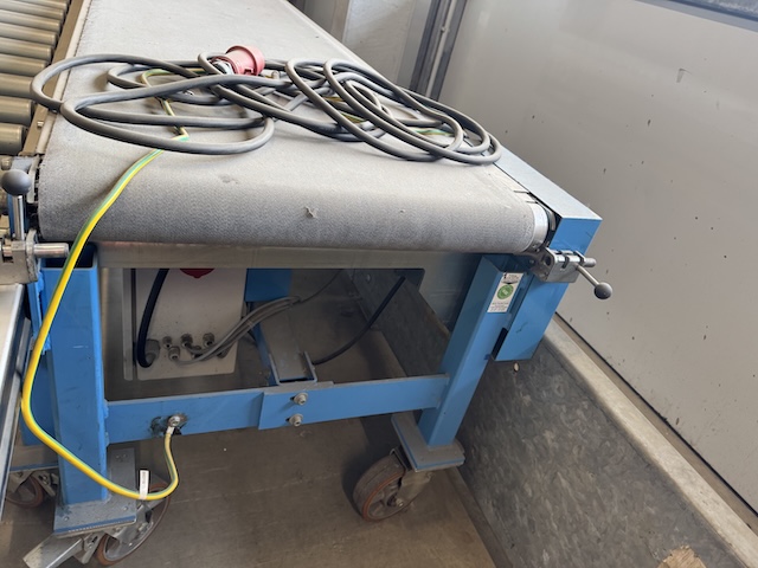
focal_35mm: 24
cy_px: 284
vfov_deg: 56.8
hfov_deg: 71.6
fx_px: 526
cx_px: 379
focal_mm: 6.76
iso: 200
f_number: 1.78
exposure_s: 1/121
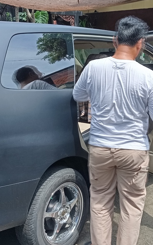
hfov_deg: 24.0
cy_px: 128
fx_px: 360
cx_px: 66
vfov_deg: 37.5
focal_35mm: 54
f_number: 1.8
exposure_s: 1/206
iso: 107
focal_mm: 4.22
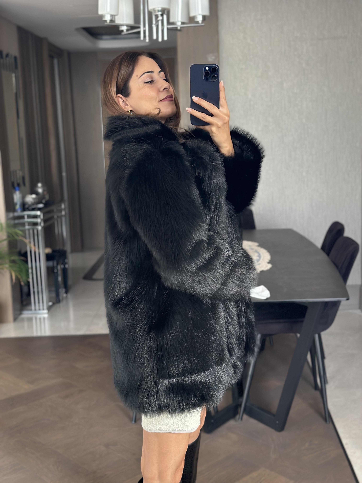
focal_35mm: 48
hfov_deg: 30.3
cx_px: 181
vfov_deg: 39.7
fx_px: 669
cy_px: 242
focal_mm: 6.86
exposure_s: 1/60
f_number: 1.78
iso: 200
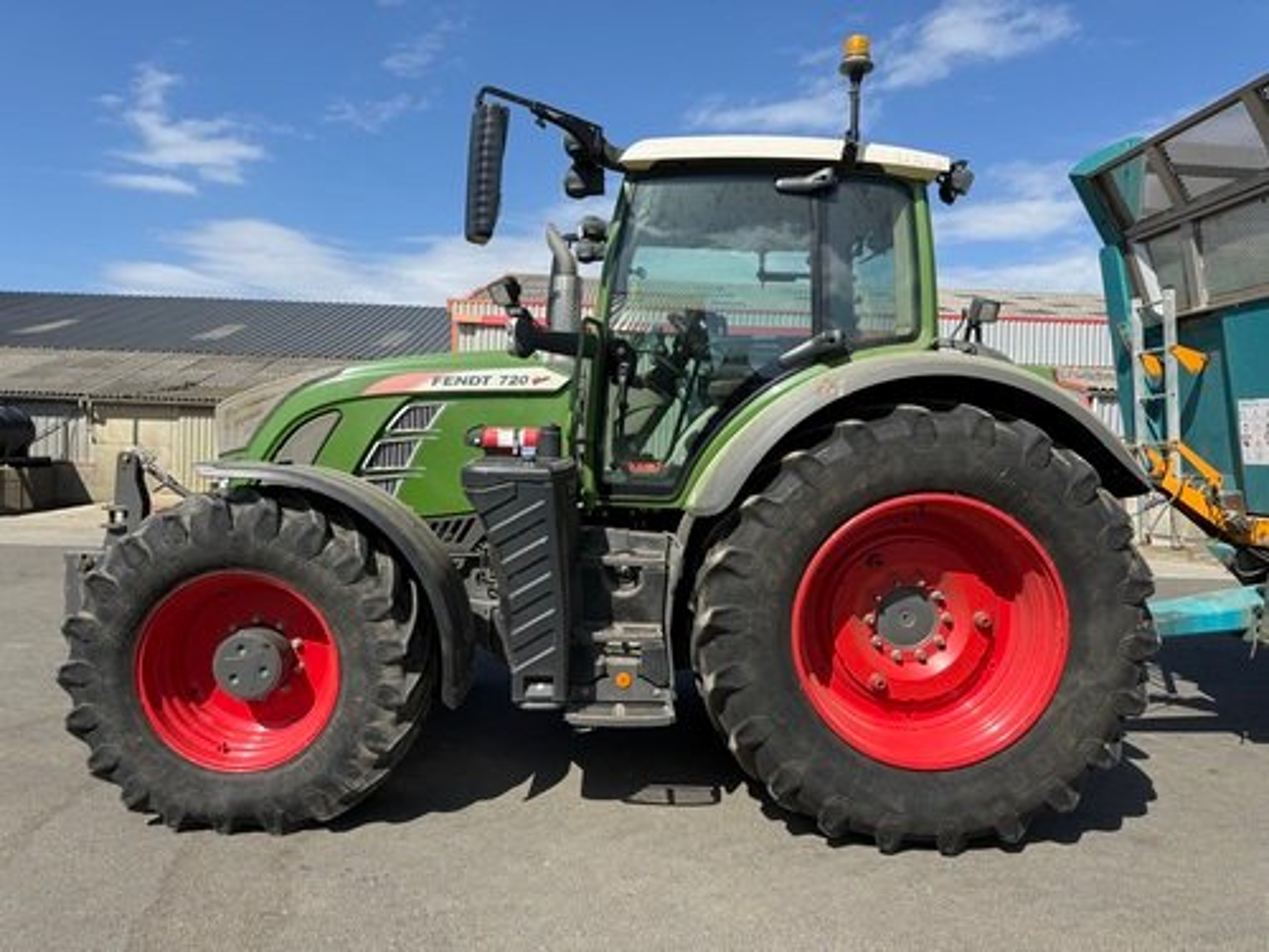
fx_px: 880
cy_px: 476
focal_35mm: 24
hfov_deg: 71.6
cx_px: 634
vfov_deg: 56.8
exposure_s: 1/4167
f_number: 1.78
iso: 80
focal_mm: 6.76
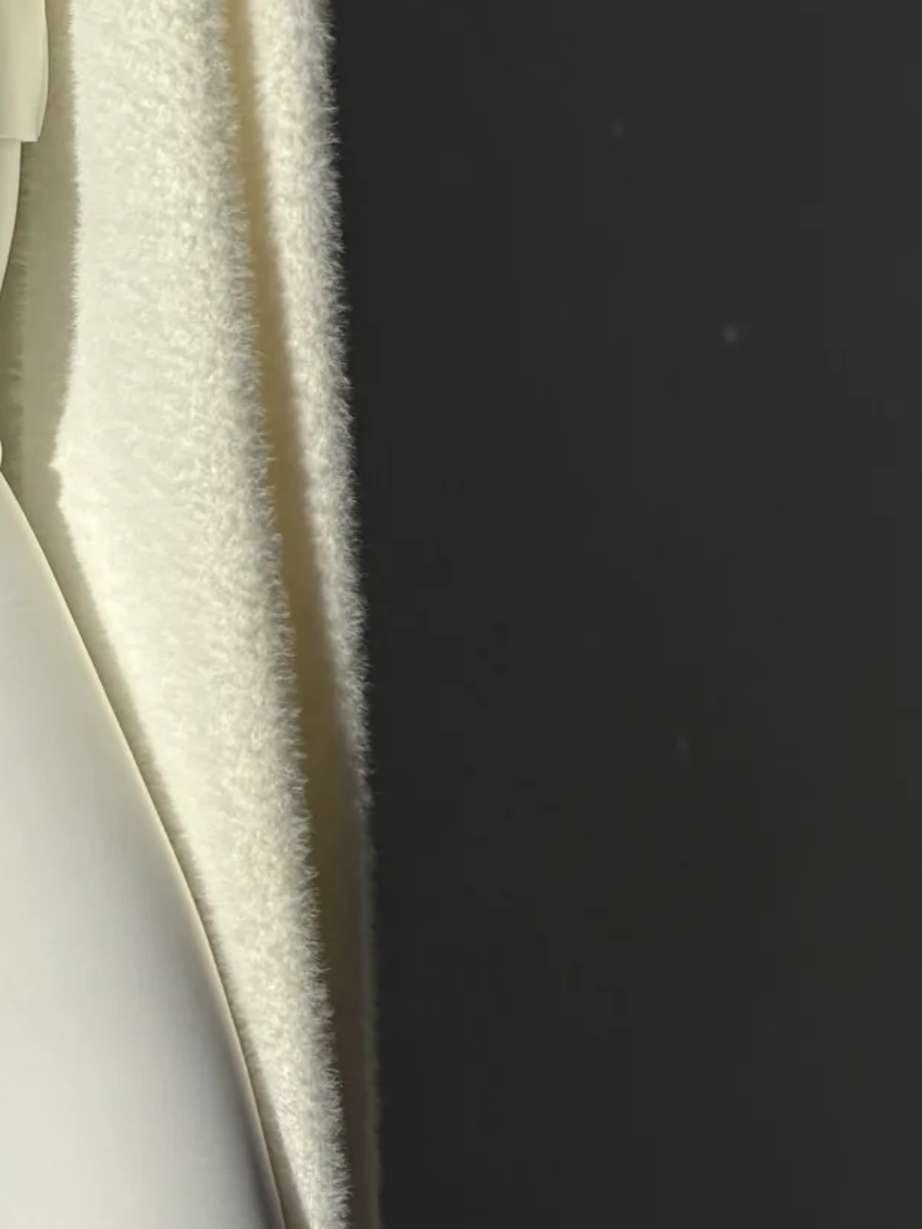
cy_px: -464
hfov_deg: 4.7
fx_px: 11048
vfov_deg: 6.3
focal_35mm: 311
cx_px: -468
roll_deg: +0.2
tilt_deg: -13.9
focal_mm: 16.89
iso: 20
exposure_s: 1/1189
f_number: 2.8
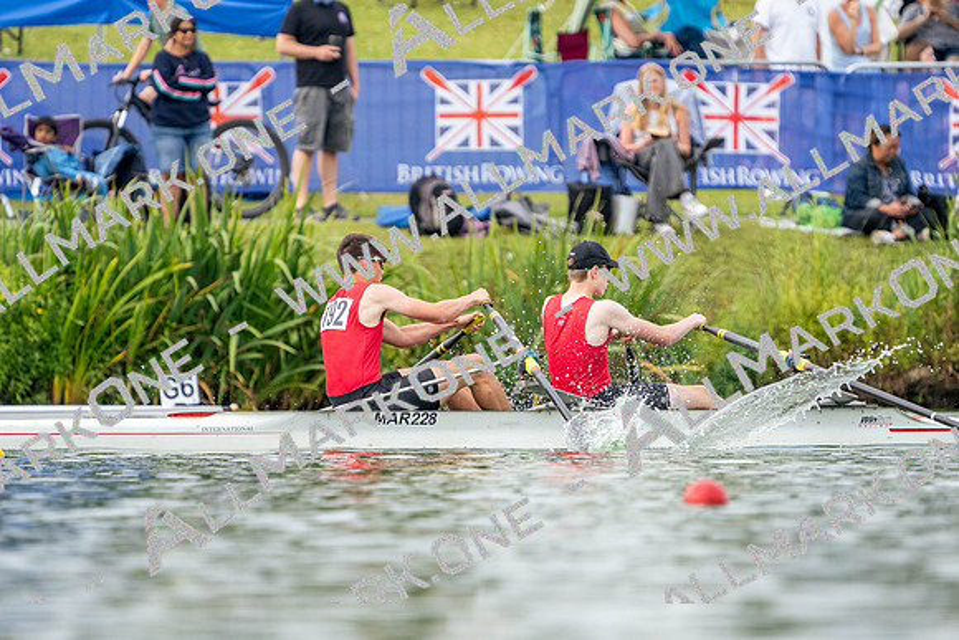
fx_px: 22328
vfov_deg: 1.6
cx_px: 480
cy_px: 320
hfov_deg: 2.5
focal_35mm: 838
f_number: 6.3
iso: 800
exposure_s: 1/1600
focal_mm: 559
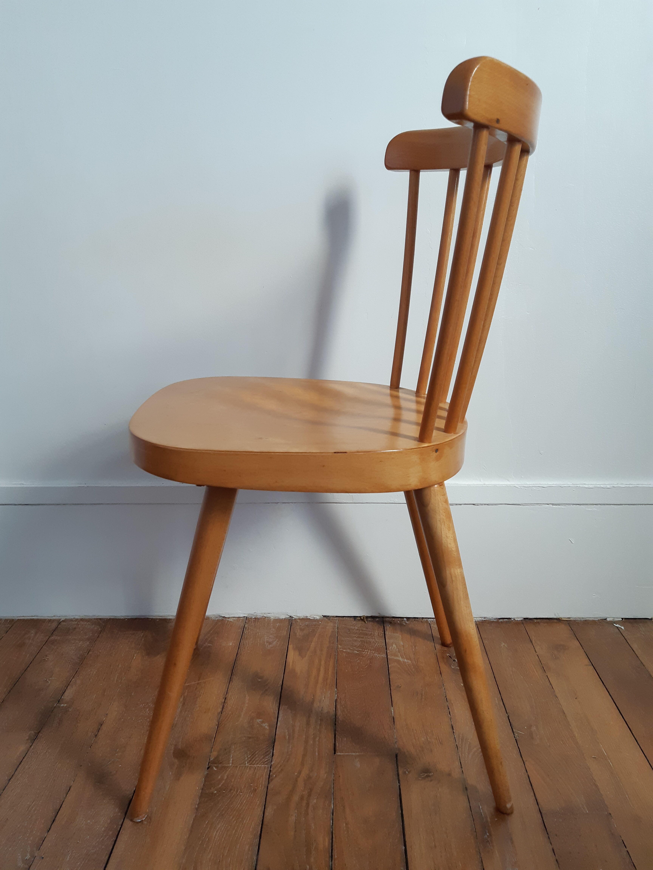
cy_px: 435
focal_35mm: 26
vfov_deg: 67.3
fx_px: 654
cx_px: 326
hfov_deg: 53.1
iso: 125
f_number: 1.7
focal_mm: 3.93
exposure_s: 1/50
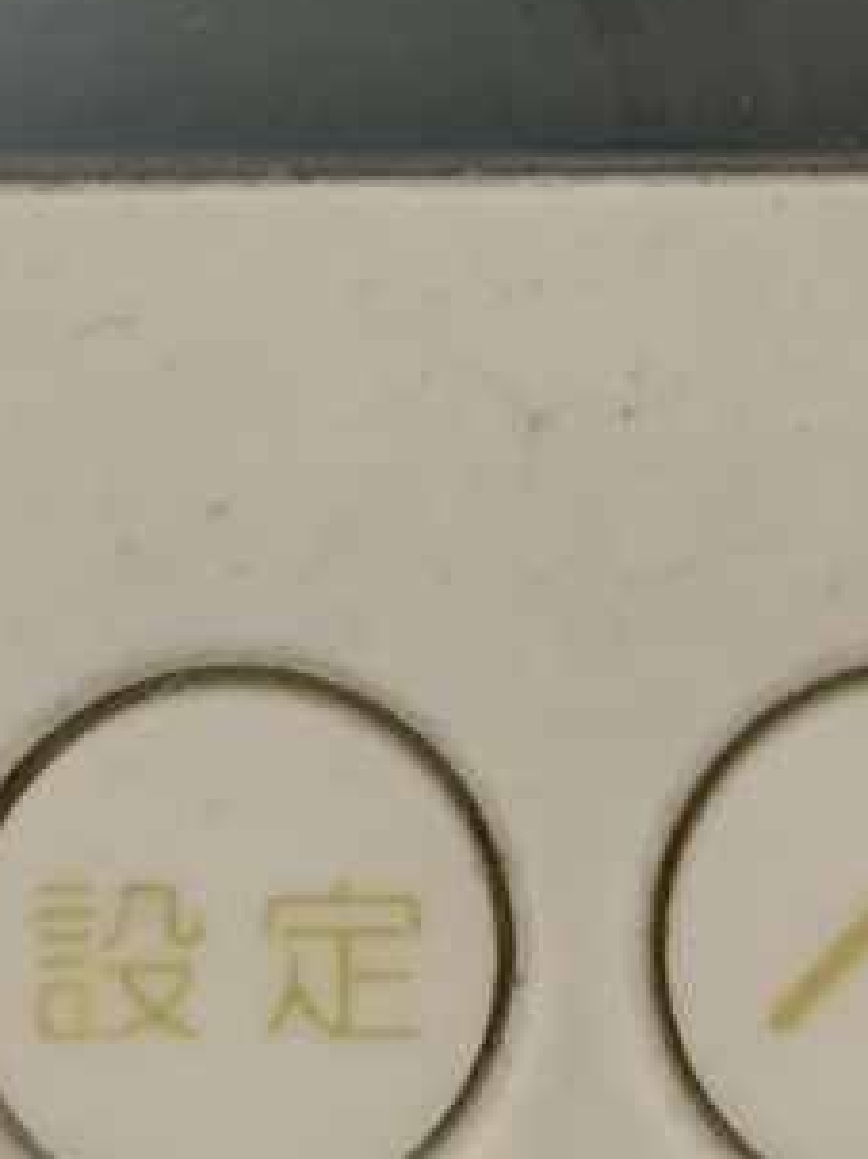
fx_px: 3446
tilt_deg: -86.7
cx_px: 704
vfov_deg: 18.2
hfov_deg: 14.3
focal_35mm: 103
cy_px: -210
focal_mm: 4.25
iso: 500
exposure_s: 1/30
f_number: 1.8
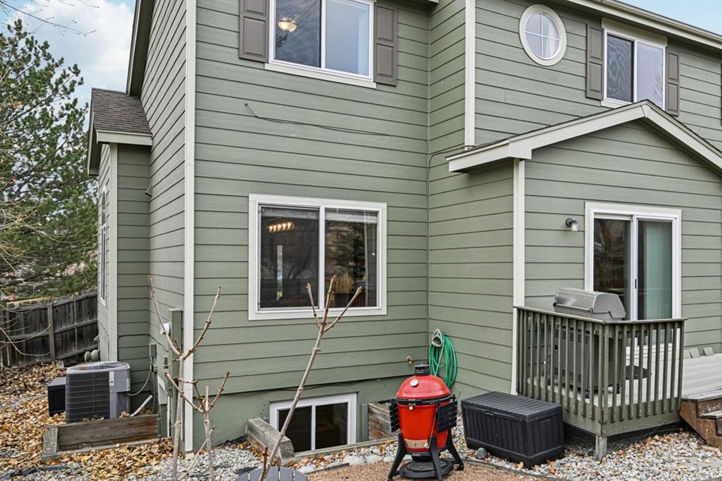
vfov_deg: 43.7
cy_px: 200
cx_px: 499
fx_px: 597
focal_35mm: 30
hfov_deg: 60.4
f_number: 8
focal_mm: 19.5
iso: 64
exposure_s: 1/50
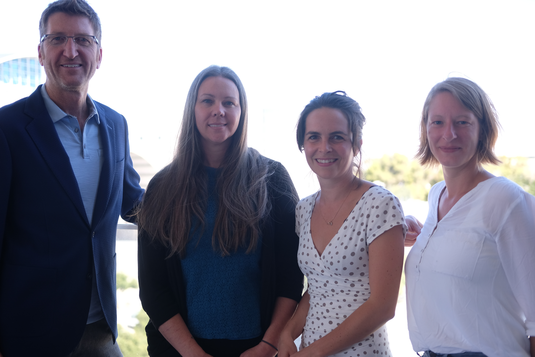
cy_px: 178
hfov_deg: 37.5
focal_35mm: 53
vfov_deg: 25.5
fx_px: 788
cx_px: 268
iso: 250
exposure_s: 1/1000
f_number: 2
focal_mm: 35
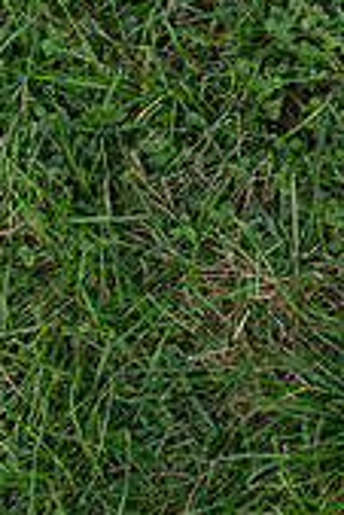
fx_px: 1716
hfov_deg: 10.3
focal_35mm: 120
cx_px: 755
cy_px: -11
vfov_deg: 16.7
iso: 400
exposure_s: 1/160
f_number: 6.3
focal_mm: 35
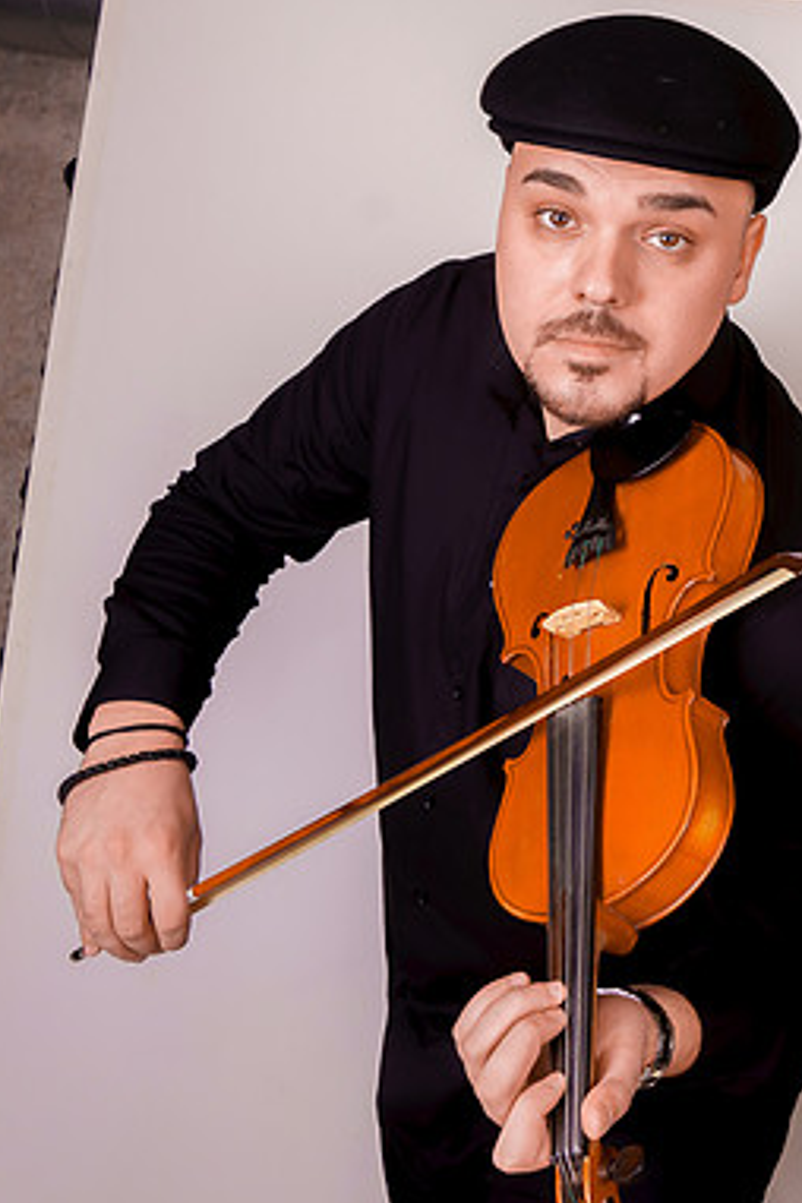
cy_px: 326
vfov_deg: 36.8
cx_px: 1136
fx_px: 1771
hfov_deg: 22.0
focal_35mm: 53
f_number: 6.3
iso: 100
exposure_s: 1/80
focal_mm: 24
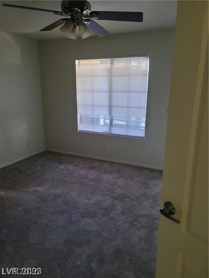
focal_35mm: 25
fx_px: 201
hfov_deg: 54.9
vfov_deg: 69.4
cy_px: 139
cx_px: 104
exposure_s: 1/40
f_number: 1.8
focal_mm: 7
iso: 250
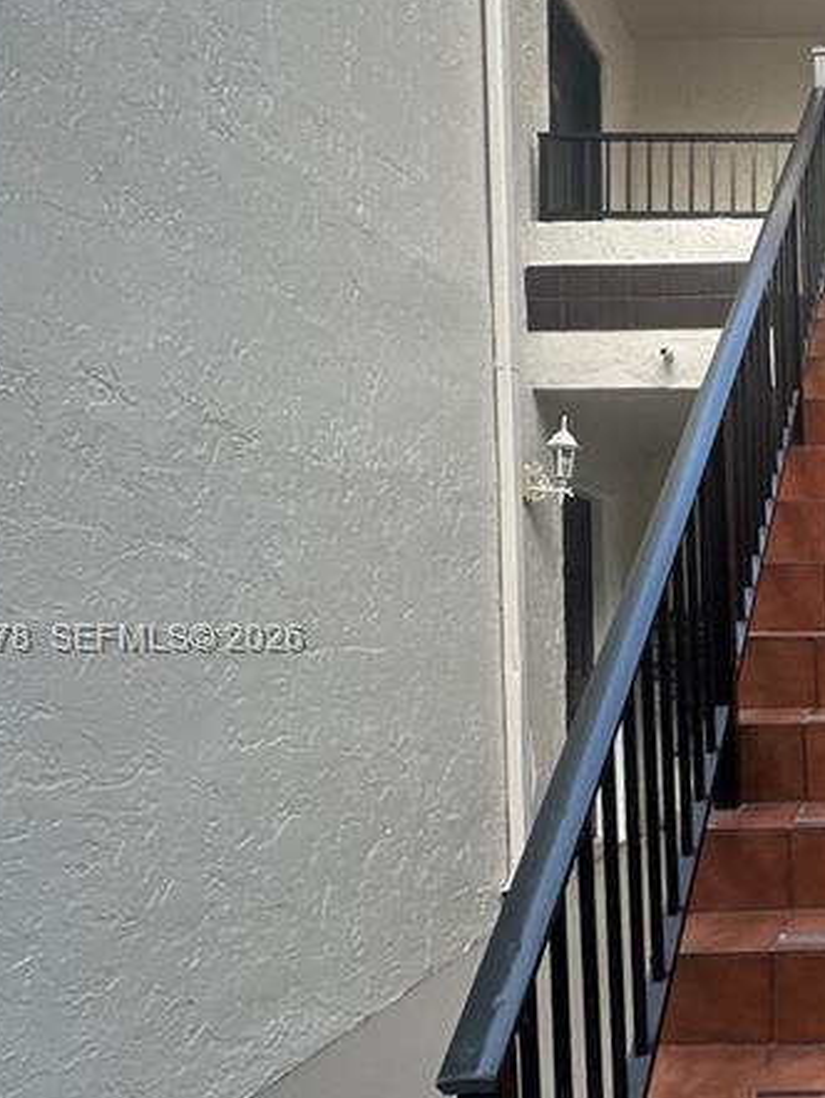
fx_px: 1206
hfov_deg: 32.1
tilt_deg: +0.0
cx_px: 962
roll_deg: +0.3
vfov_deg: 48.7
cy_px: 641
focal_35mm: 38
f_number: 2.2
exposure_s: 1/99
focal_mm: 2.22
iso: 160
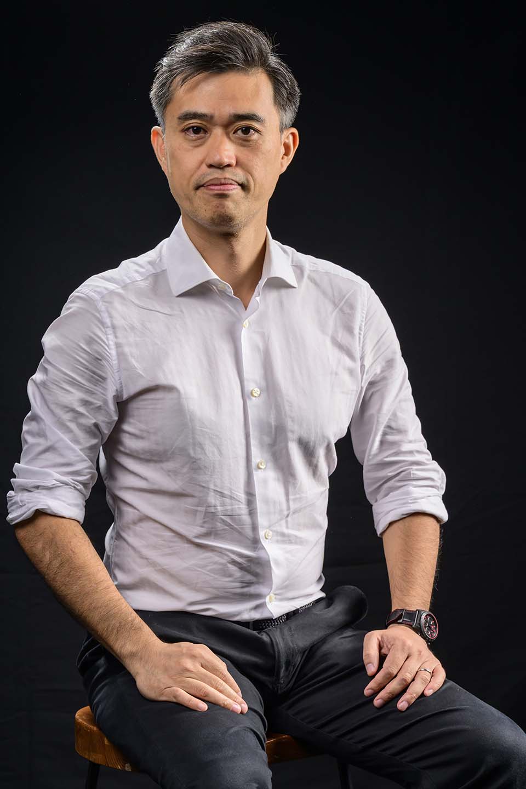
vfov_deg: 23.9
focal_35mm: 85
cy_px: 394
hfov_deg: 16.1
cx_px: 263
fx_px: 1863
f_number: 8
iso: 500
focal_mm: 85
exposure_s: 1/200
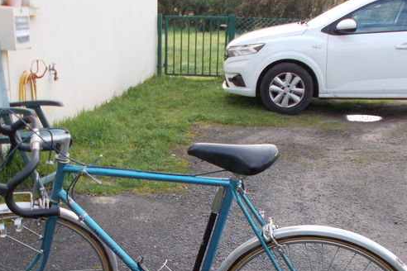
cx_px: 172
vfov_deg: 24.2
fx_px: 622
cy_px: 221
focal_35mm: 55
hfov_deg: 36.2
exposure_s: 1/160
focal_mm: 4.6
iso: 80
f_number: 3.2
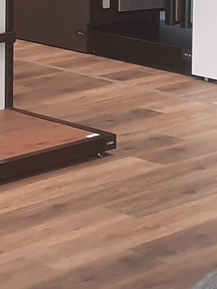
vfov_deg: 11.0
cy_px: -129
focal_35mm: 173
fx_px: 1446
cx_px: -72
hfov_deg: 8.5
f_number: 1.9
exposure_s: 1/100
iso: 64
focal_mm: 3.6
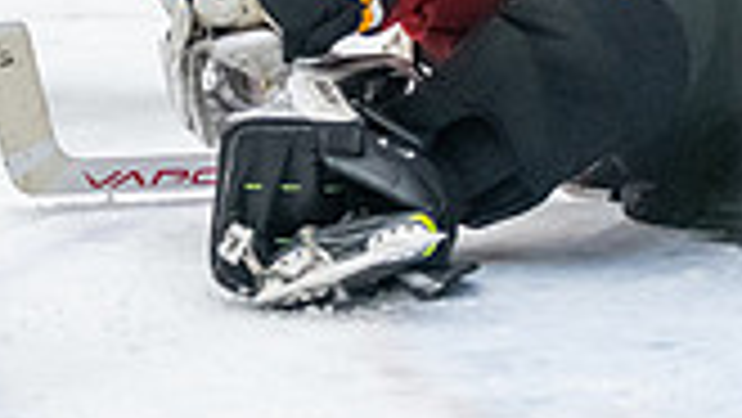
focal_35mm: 361
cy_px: -134
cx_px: -241
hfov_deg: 5.9
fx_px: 7106
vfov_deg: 3.4
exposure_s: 1/800
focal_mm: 82
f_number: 2.8
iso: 3200
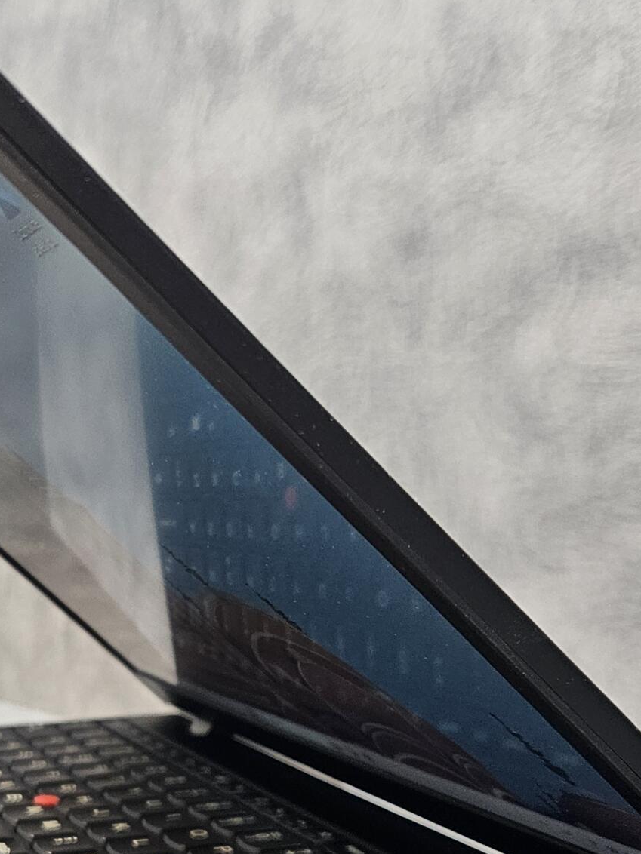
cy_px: 597
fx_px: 1284
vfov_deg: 36.3
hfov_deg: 27.5
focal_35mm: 52
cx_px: 128
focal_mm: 5.4
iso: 320
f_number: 1.8
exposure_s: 1/100
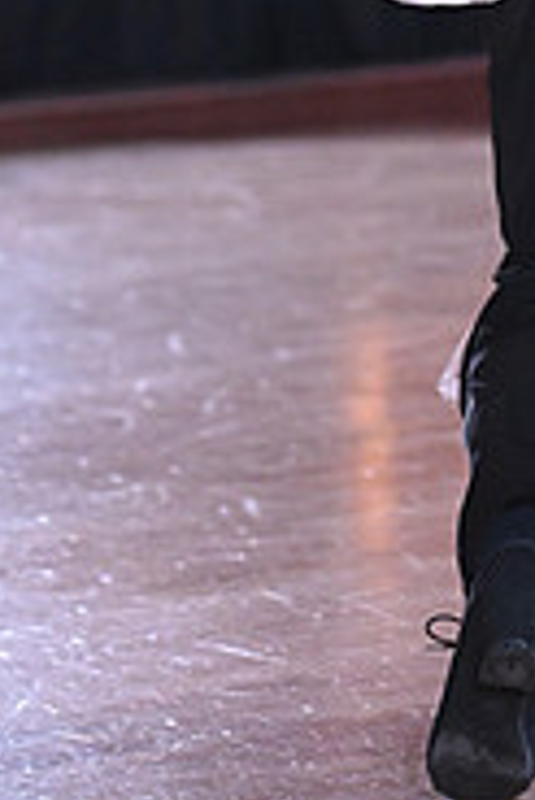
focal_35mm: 442
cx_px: 755
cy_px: -413
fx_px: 9834
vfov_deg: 4.6
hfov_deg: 3.1
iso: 5000
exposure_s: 1/400
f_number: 5.6
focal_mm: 140
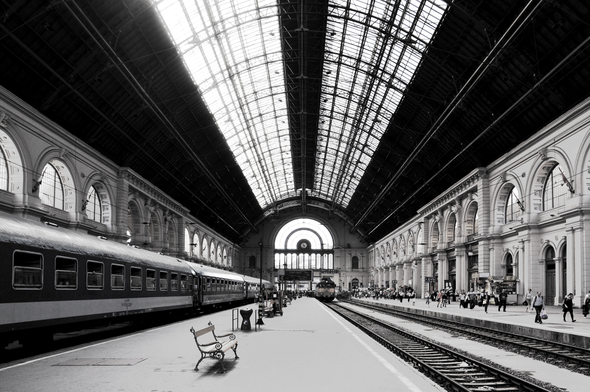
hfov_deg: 67.4
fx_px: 442
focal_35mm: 27
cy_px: 196
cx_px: 295
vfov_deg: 47.8
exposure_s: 1/250
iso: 200
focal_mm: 18
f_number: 8
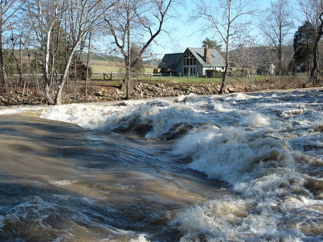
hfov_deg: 41.2
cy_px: 121
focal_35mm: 46
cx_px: 162
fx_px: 429
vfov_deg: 31.5
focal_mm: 7.6
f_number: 3.2
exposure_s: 1/400
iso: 50
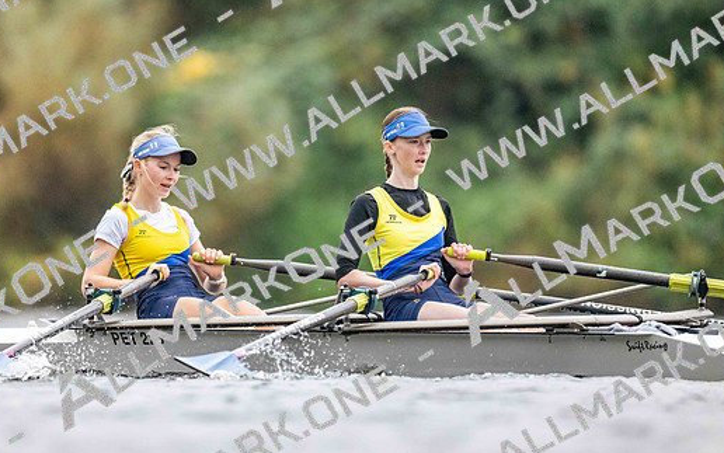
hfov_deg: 3.1
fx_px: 13561
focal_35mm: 687
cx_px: 344
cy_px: 214
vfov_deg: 1.9
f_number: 4
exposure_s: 1/2500
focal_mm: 600
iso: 6400
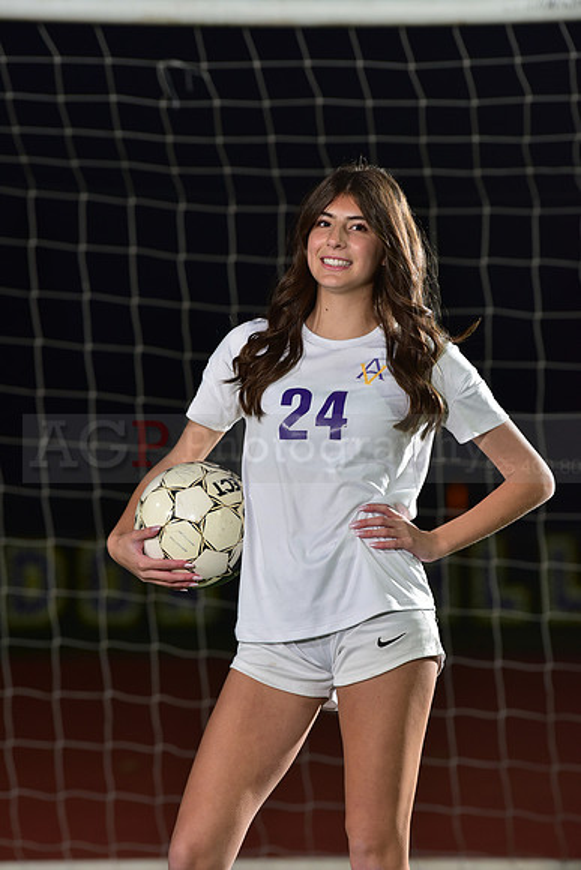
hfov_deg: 6.9
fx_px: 4838
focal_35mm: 200
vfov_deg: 10.3
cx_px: 290
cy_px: 435
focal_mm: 200
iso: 1000
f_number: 5
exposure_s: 1/200
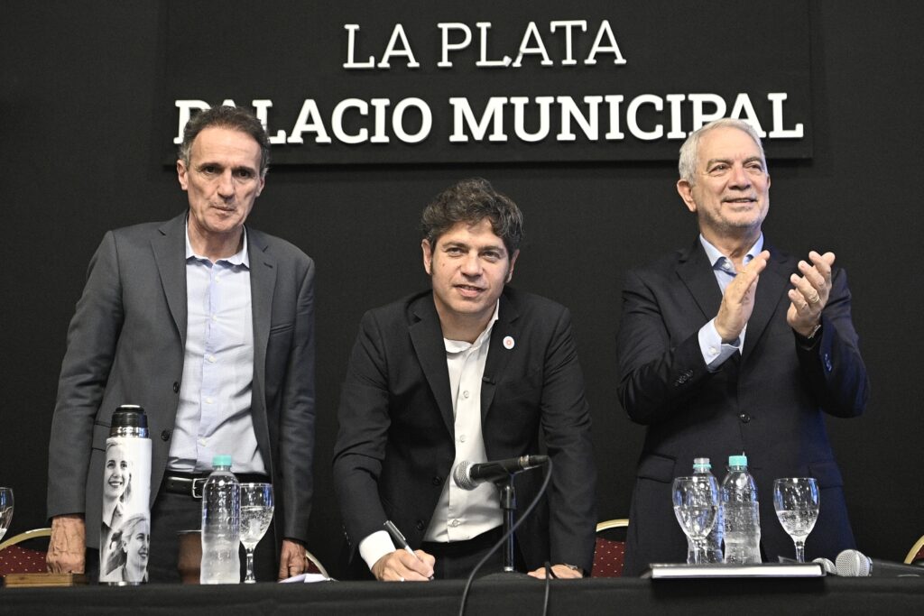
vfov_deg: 29.9
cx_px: 462
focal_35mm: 45
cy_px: 308
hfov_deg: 43.6
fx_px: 1155
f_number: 2.8
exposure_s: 1/400
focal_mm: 45
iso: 4000
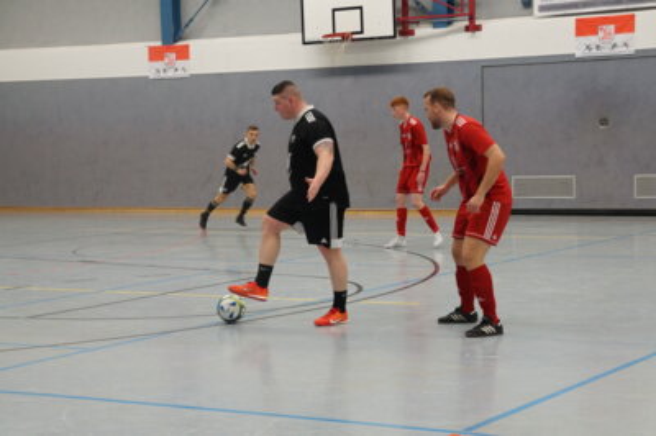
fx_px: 1502
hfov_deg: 24.6
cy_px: 218
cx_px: 328
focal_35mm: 82
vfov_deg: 16.5
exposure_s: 1/100
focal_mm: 55
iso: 1600
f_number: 5.6
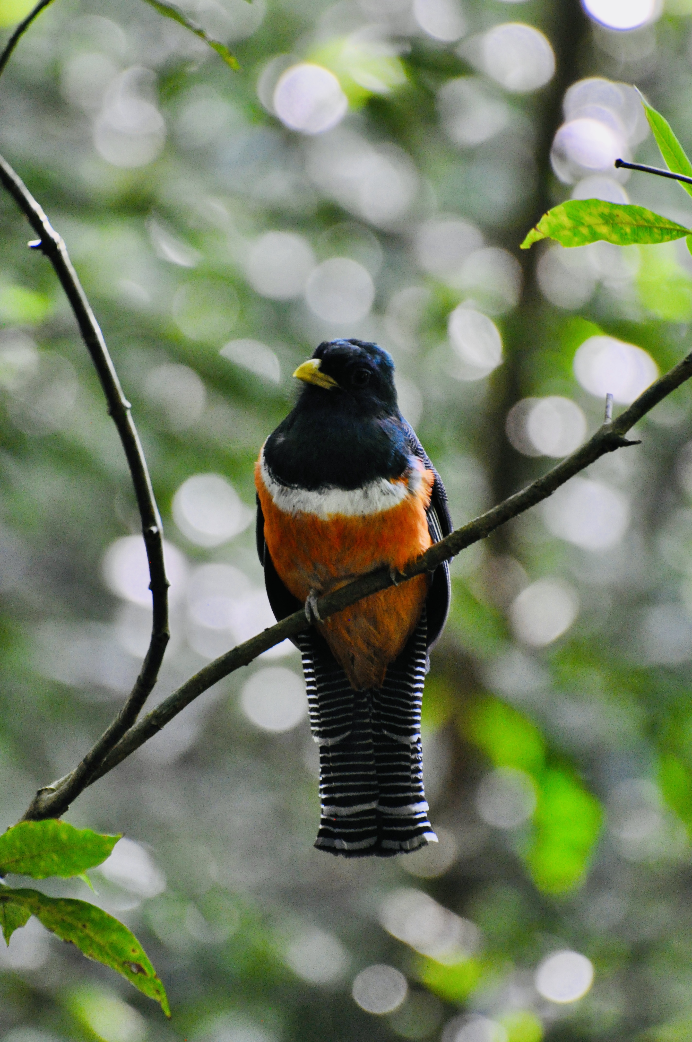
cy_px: 521
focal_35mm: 450
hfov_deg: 3.0
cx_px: 346
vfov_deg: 4.6
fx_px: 13008
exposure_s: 1/40
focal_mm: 300
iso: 1600
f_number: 5.6
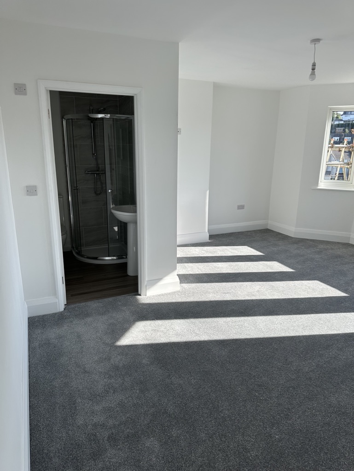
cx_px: 177
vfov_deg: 71.6
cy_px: 236
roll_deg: -0.5
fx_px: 327
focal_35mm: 24
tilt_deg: -15.2
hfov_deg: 56.9
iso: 80
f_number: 1.78
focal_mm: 6.86
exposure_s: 1/1040
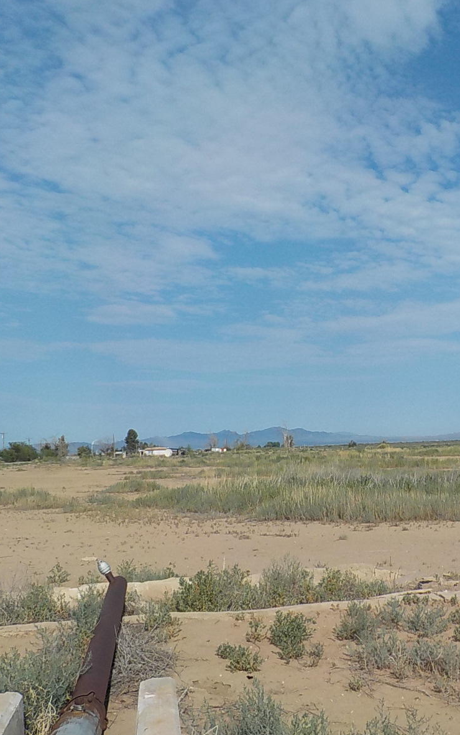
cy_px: 367
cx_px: 380
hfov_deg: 29.1
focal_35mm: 43
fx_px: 862
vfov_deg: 46.2
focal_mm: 4.1
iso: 125
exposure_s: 1/640
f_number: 6.6
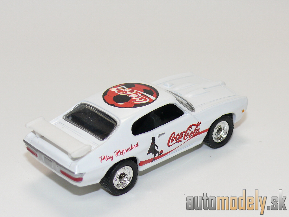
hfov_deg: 20.7
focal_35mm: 95
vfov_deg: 15.6
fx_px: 793
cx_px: 144
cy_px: 108
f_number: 4
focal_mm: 12.9
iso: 100
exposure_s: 1/30
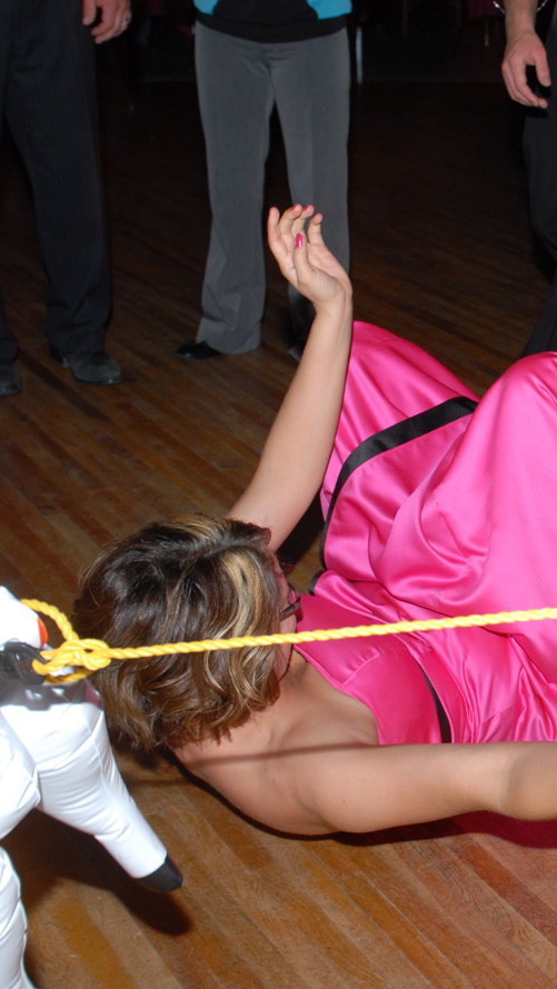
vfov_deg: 36.6
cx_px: 713
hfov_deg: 19.5
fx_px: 1496
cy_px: 497
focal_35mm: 57
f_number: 4.5
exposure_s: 1/8
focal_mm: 24
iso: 250
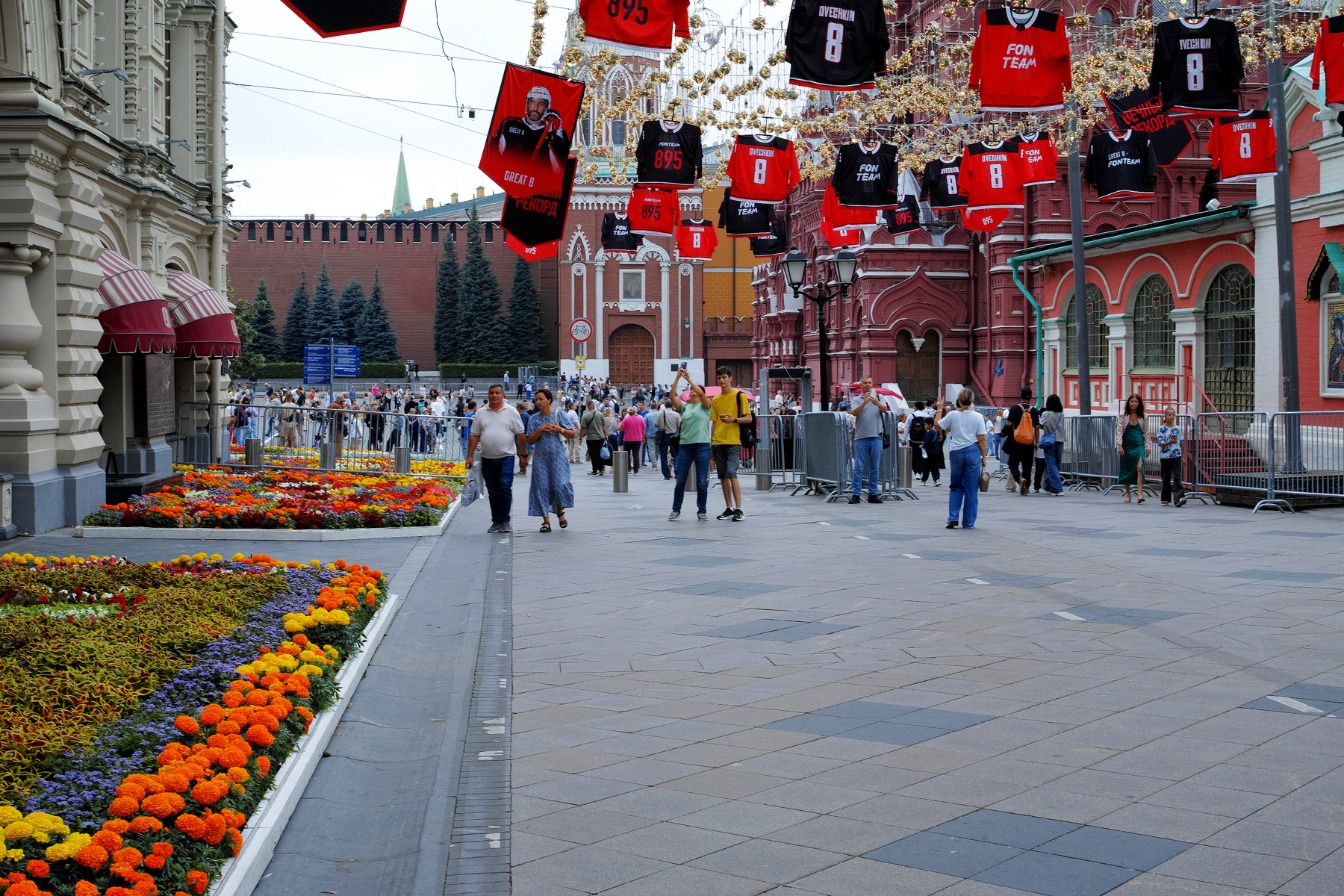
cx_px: 672
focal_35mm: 45
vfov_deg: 29.9
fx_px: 1680
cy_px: 448
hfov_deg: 43.6
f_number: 8
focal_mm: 30
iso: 100
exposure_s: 1/60
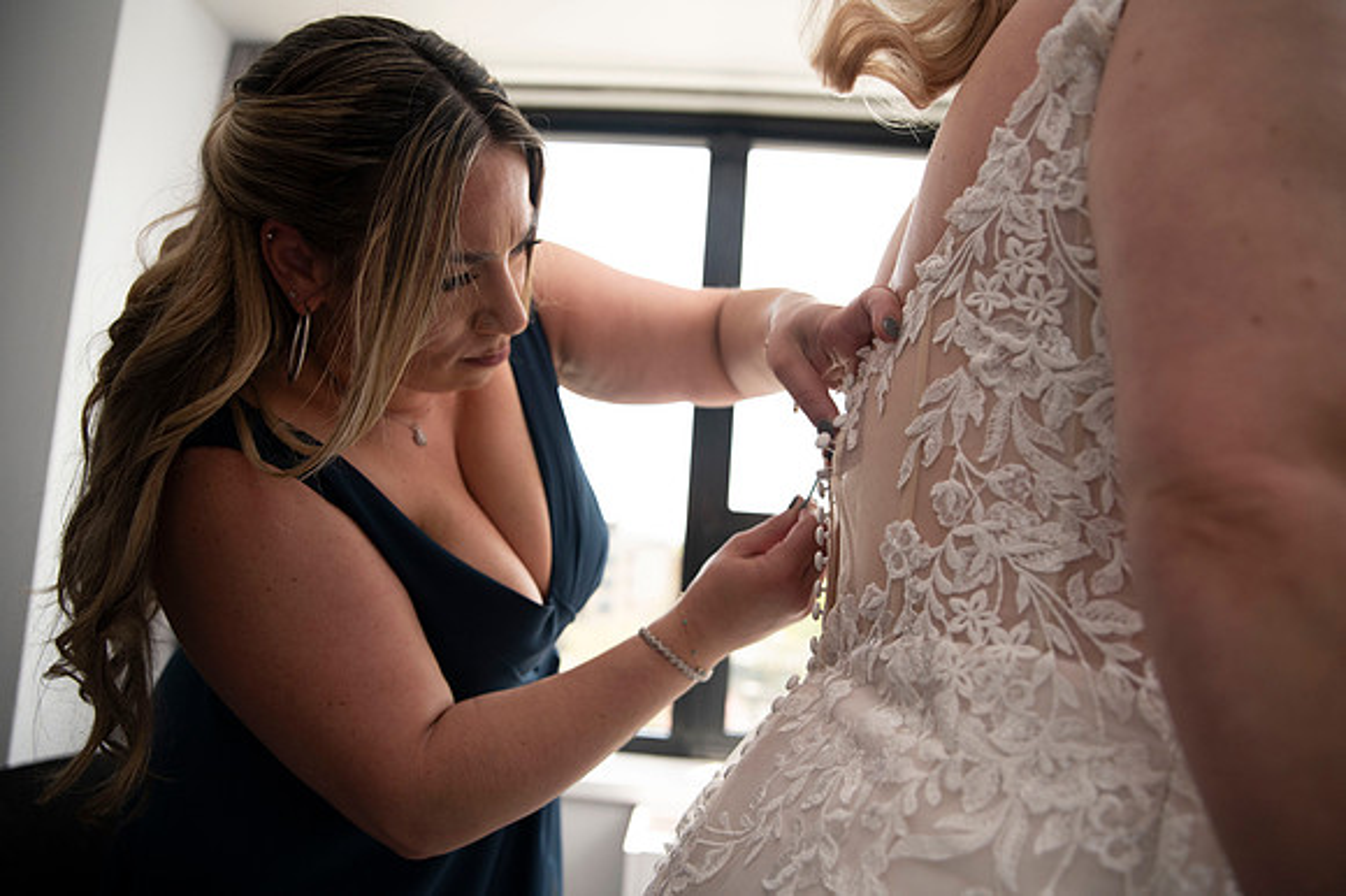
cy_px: 448
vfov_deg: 53.1
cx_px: 673
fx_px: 897
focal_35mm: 24
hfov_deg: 73.8
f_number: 2.8
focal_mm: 24
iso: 1600
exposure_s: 1/1600
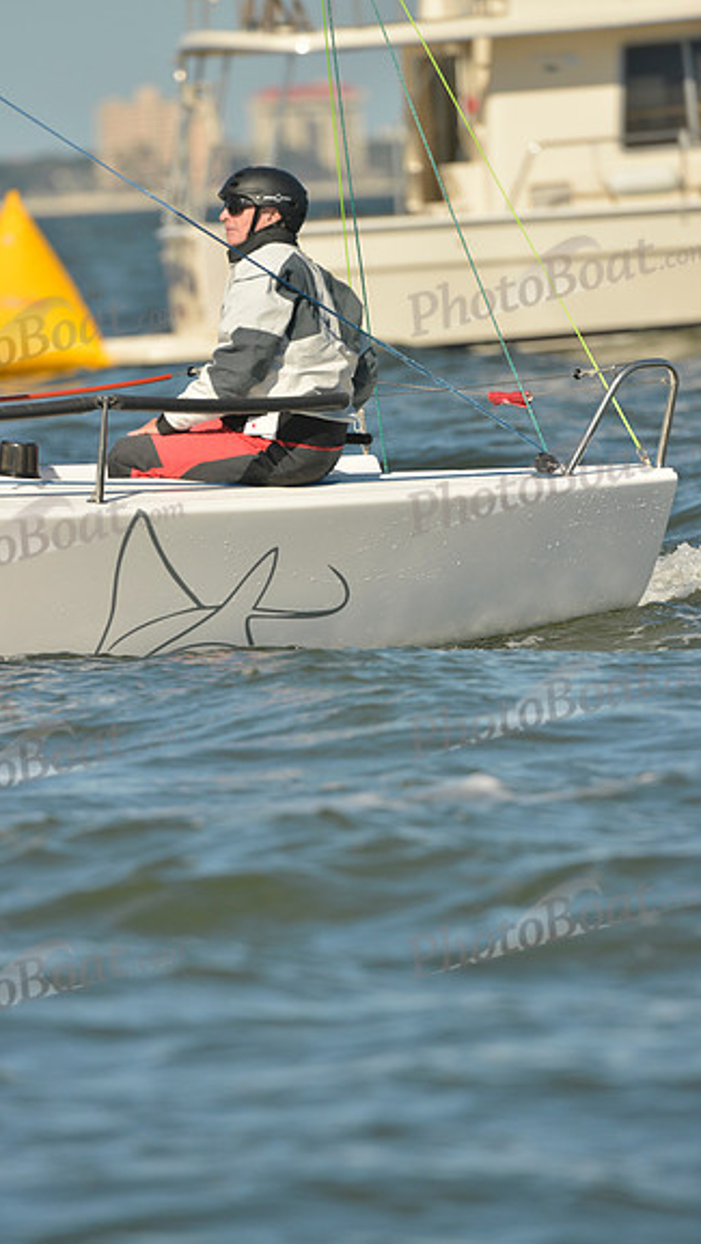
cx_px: 297
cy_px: 623
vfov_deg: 5.1
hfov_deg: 2.9
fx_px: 13898
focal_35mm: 421
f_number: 6.3
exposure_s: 1/1250
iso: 200
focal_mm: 400
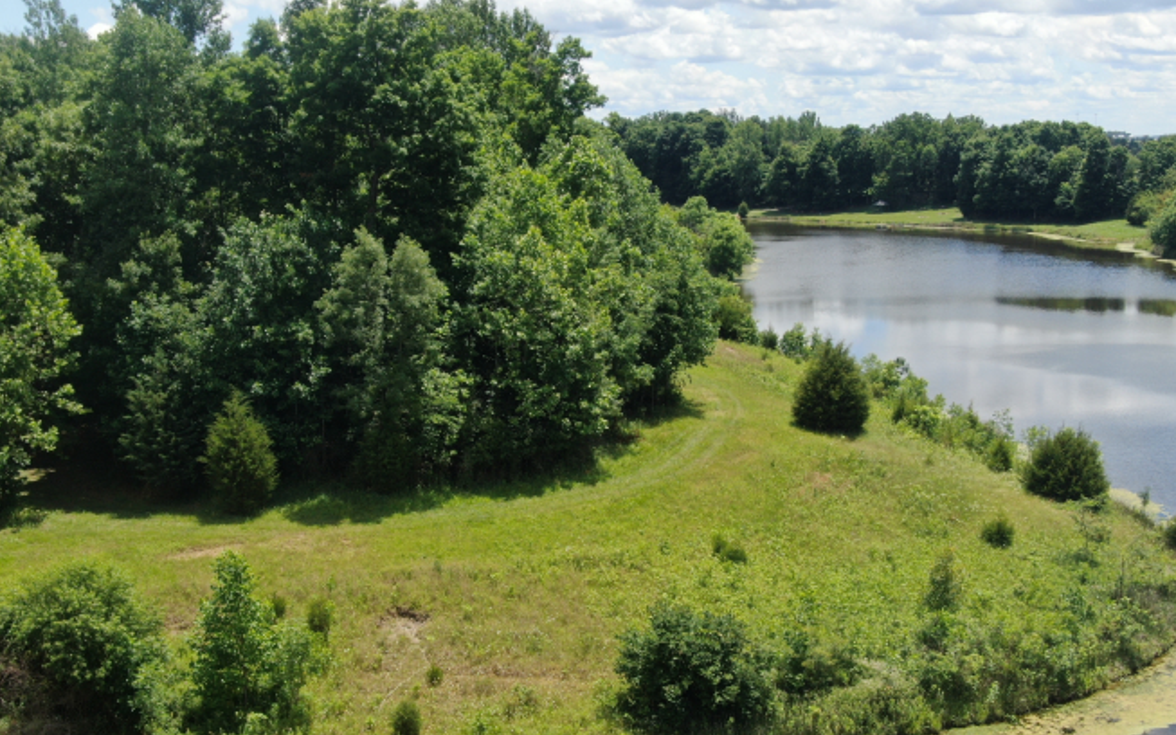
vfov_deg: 24.9
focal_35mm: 52
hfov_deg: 38.9
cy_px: 358
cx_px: 581
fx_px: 1666
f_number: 3.8
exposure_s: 1/640
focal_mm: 8.6
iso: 100
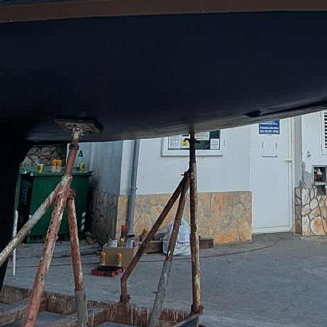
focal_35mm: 59
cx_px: 253
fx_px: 631
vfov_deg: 24.6
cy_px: -118
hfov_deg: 28.6
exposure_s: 1/360
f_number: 2.2
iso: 51
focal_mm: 2.35
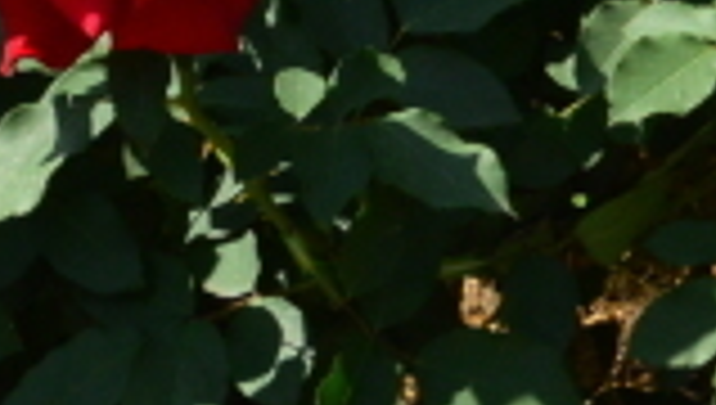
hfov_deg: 7.1
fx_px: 5761
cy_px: -1015
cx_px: 766
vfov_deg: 3.9
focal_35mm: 303
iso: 450
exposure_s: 1/250
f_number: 16
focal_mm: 30
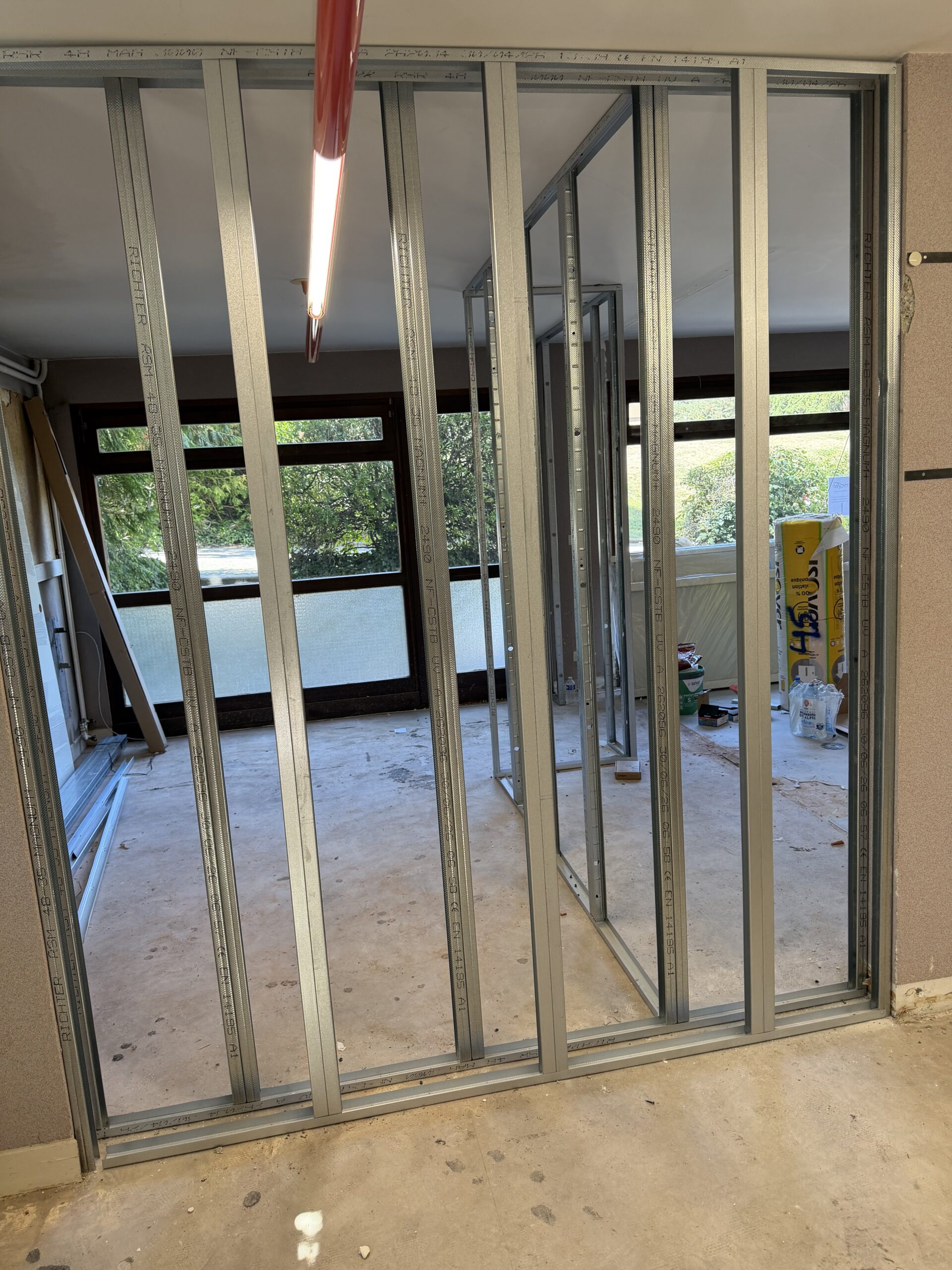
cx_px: 476
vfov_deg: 71.6
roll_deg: +3.3
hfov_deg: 56.8
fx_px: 880
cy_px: 635
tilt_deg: -9.5
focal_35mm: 24
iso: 125
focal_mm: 6.76
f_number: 1.78
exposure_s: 1/100
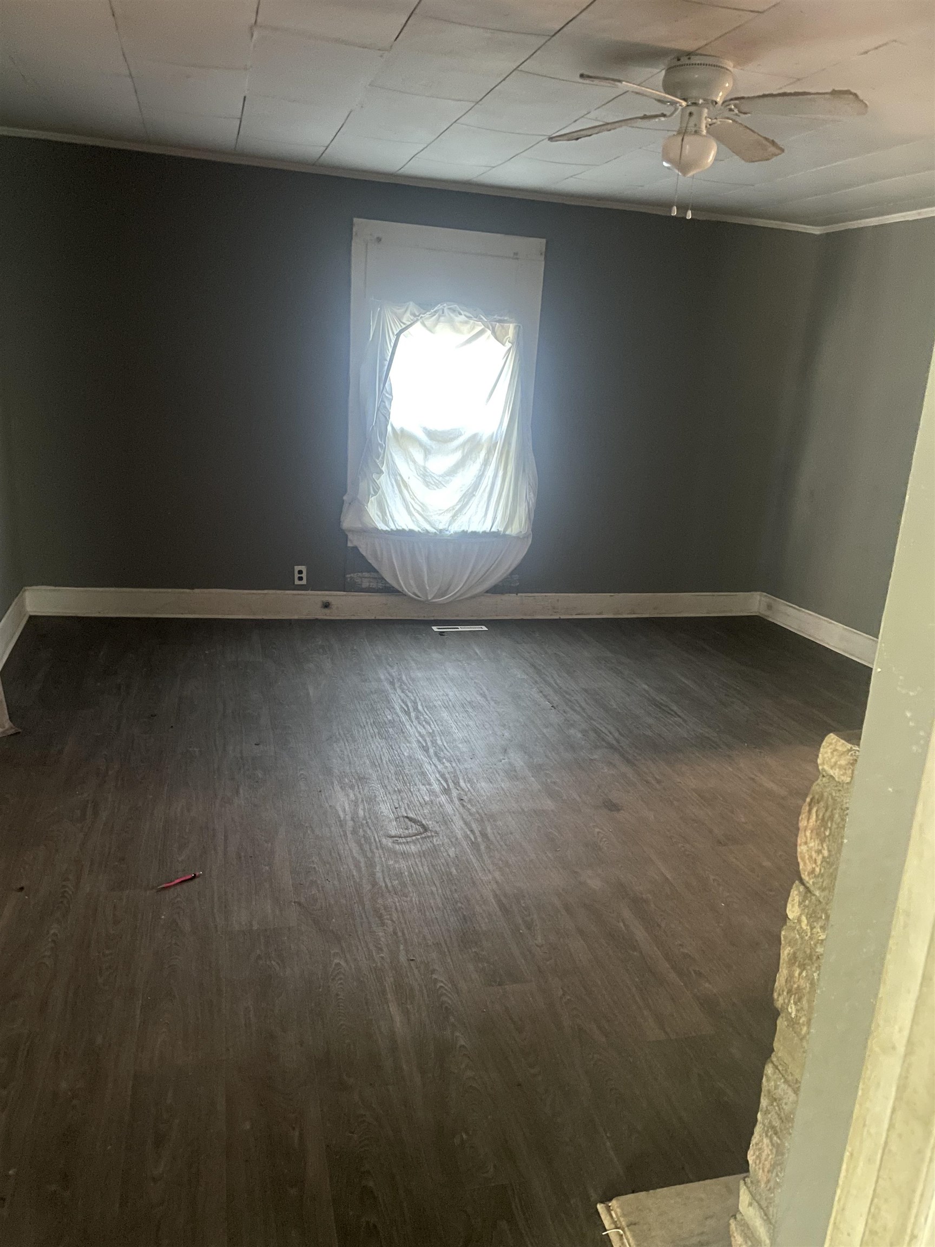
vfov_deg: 67.3
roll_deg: -3.2
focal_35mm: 26
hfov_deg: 53.1
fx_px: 936
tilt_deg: -16.7
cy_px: 624
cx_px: 468
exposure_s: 1/14
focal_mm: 4.2
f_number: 1.6
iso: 500
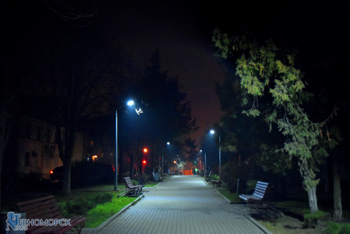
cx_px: 175
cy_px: 117
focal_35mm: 45
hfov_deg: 43.6
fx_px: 438
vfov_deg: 29.9
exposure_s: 1/40
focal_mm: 30
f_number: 4.2
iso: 6400
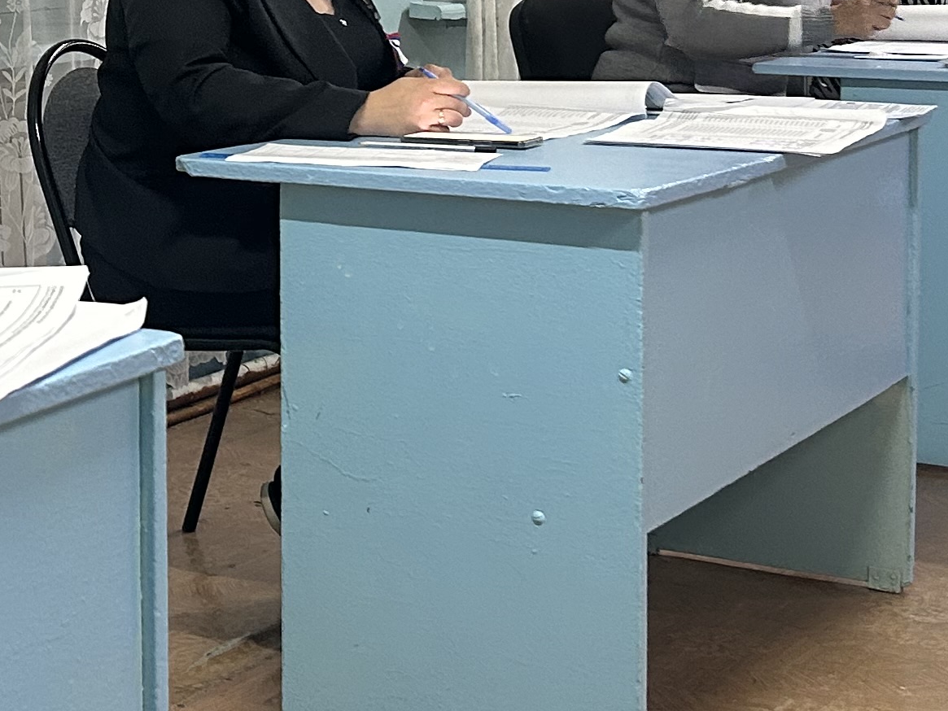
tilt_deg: -3.5
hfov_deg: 20.8
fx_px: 2465
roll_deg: +0.1
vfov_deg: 16.1
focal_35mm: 90
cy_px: 15
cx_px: -85
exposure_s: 1/50
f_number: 1.5
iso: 160
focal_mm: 5.7
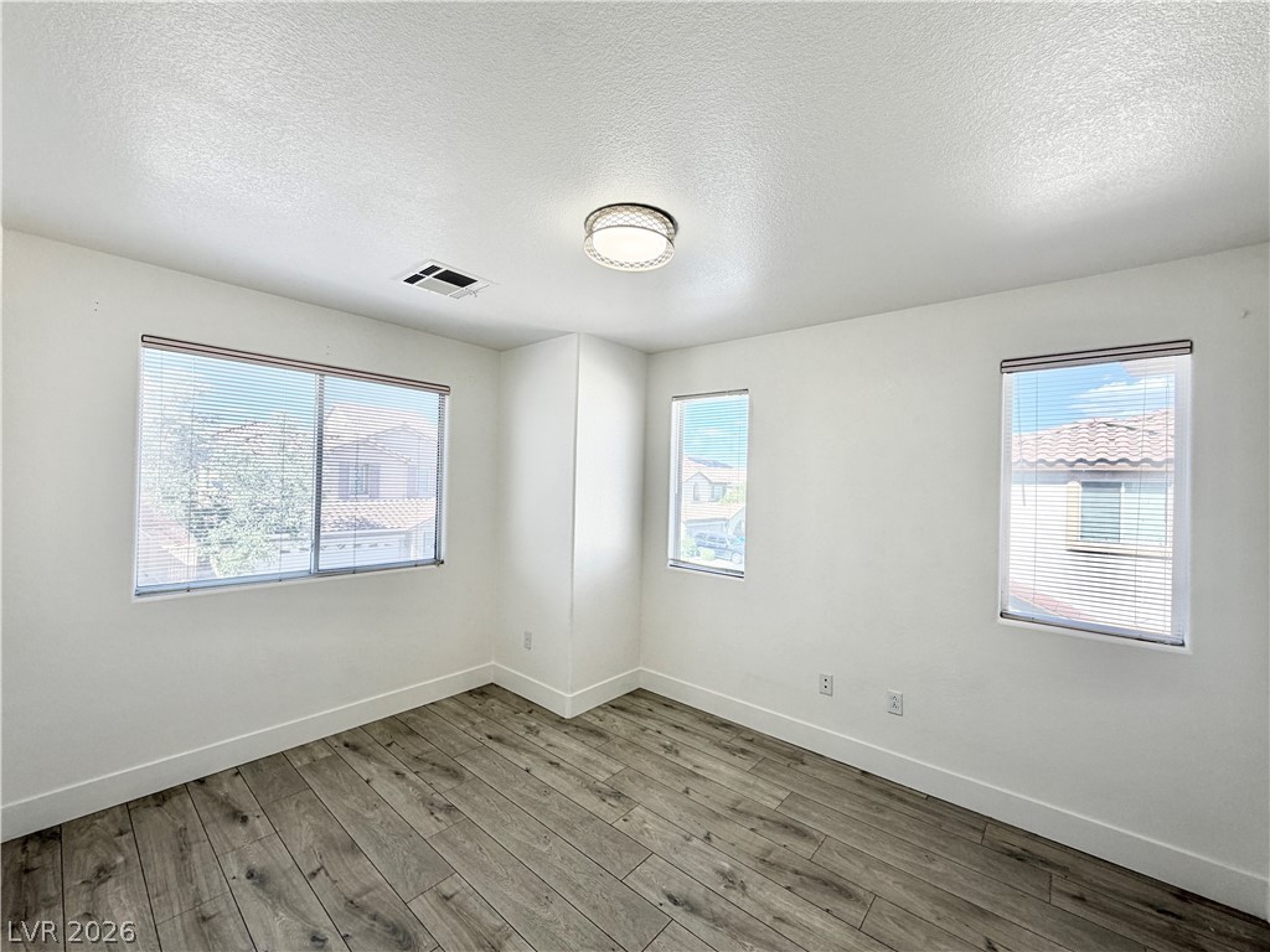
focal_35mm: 14
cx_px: 635
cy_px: 476
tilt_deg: +0.7
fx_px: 514
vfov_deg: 85.7
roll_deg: -1.8
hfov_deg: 102.1
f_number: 2.2
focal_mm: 2.22
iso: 40
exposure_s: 1/196
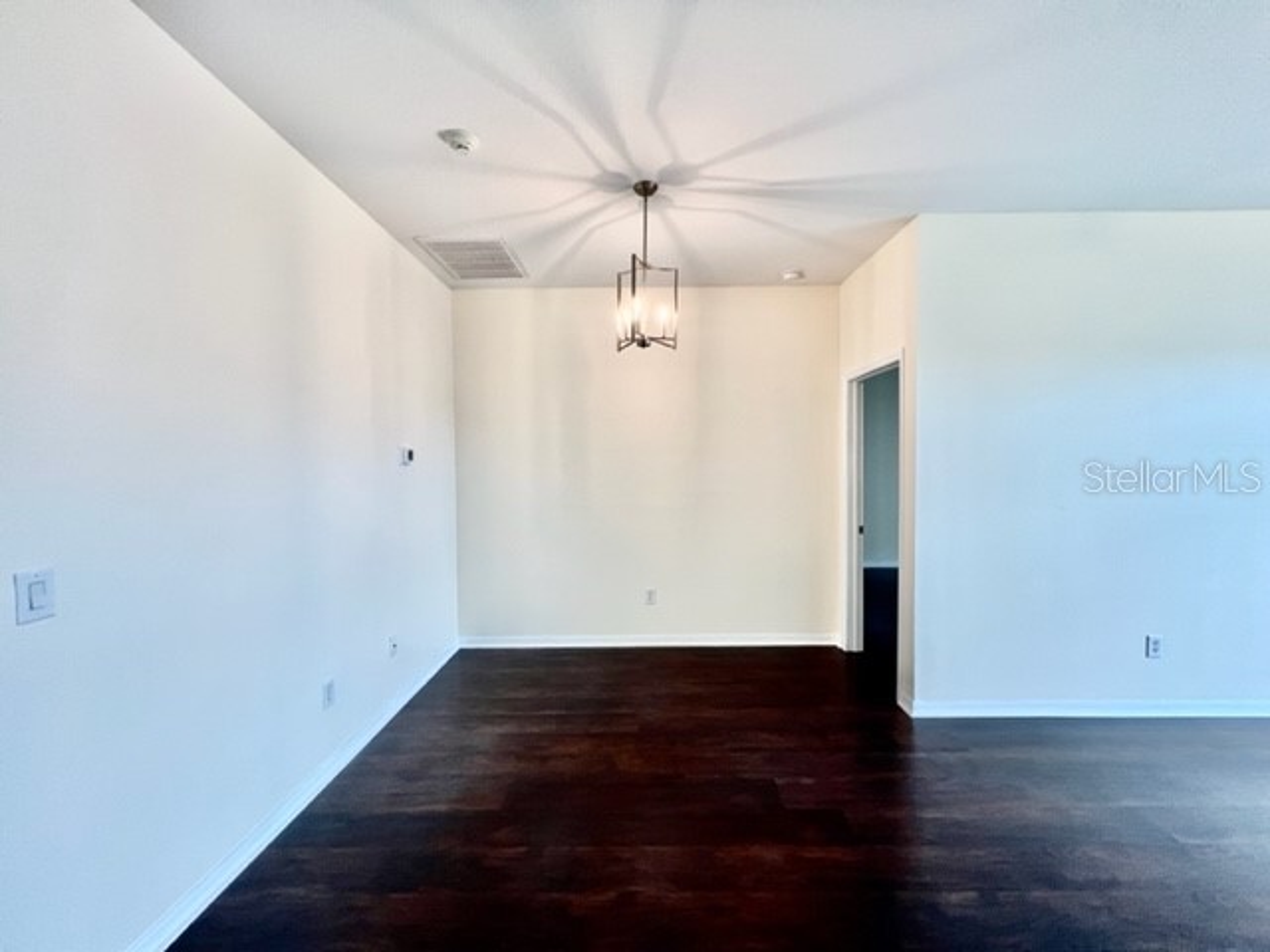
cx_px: 635
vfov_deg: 89.9
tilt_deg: -2.0
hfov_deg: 106.2
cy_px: 476
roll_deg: +0.3
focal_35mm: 13
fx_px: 477
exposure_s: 1/120
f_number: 1.8
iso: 160
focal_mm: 1.57
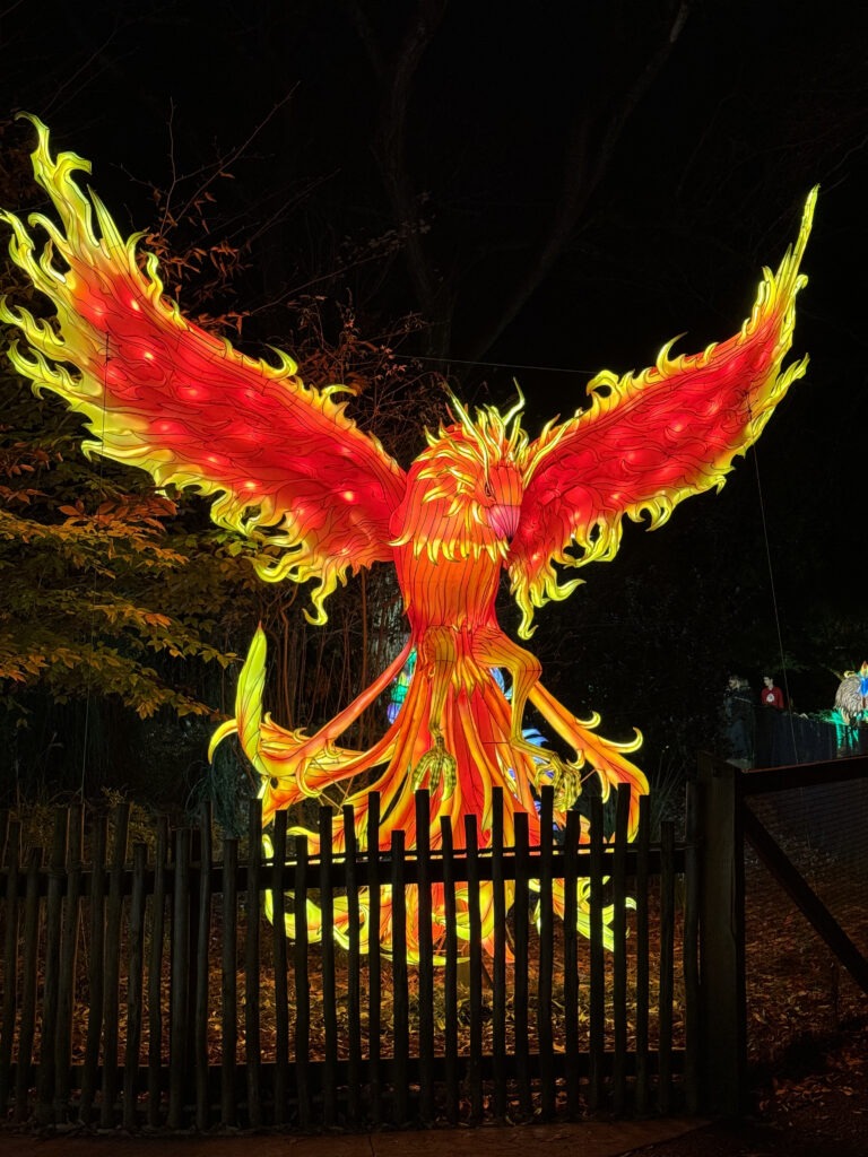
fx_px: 1605
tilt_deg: +6.3
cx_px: 434
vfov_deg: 39.7
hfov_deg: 30.3
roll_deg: -0.8
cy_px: 578
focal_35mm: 48
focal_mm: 6.86
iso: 200
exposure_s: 1/60
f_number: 1.78
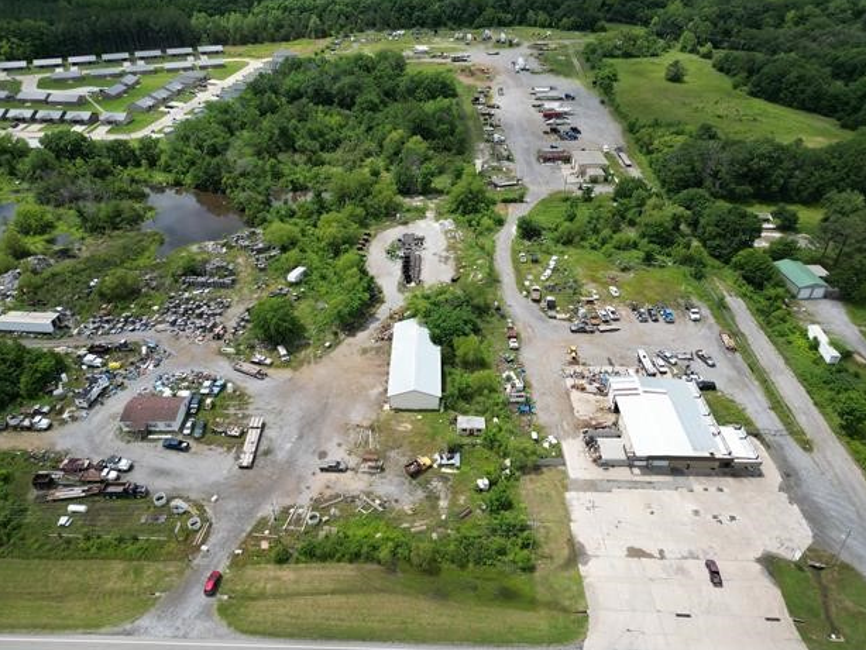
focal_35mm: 25
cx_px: 426
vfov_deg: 54.9
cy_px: 323
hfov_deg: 69.4
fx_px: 626
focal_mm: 6.72
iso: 130
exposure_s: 1/3200
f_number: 1.7
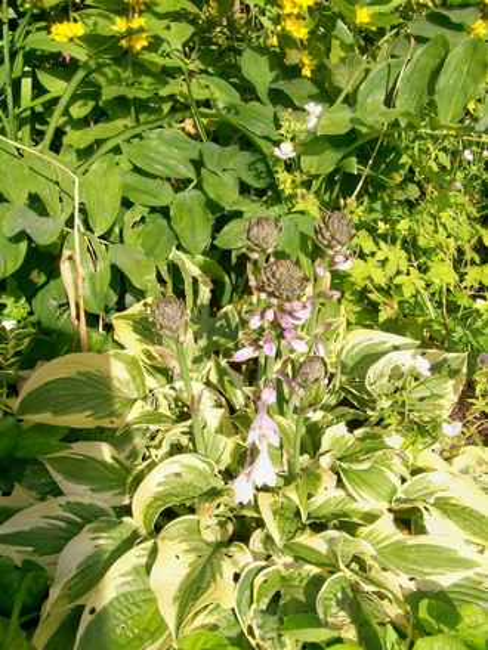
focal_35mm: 36
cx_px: 244
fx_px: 677
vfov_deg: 51.4
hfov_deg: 39.7
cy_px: 325
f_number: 4.8
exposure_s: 1/433
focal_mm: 6
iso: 80
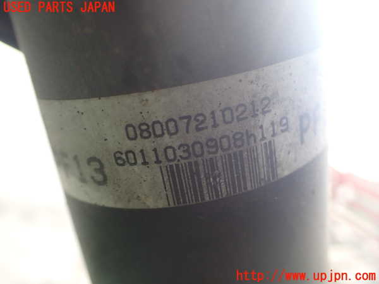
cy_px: 142
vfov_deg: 46.8
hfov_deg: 60.0
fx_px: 328
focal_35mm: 30
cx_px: 190
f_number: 2.3
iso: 100
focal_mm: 5.4
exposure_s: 1/160
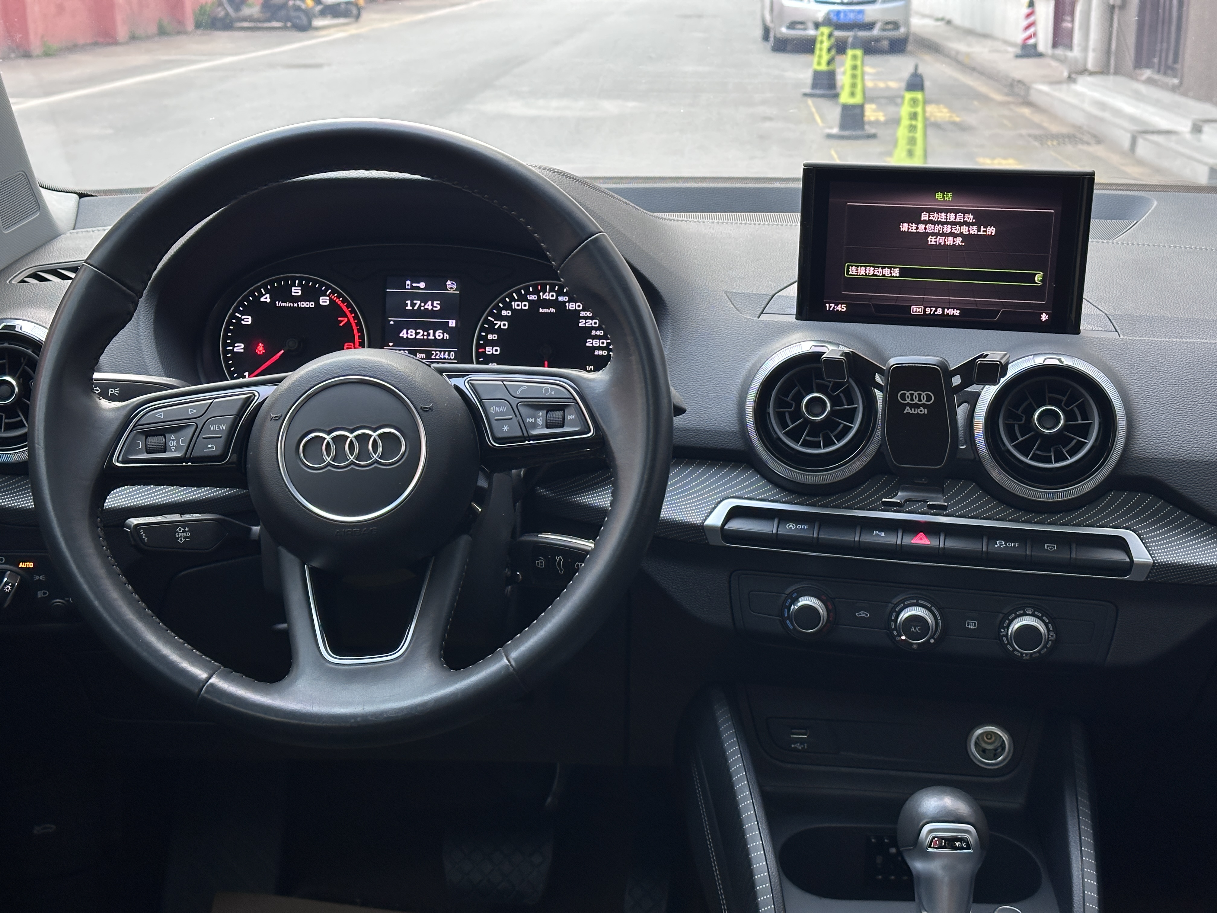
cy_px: 456
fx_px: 1688
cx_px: 608
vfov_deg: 30.3
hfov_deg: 39.7
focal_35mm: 48
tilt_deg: -15.4
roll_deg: +0.3
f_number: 1.78
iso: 200
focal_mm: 6.86
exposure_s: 1/49
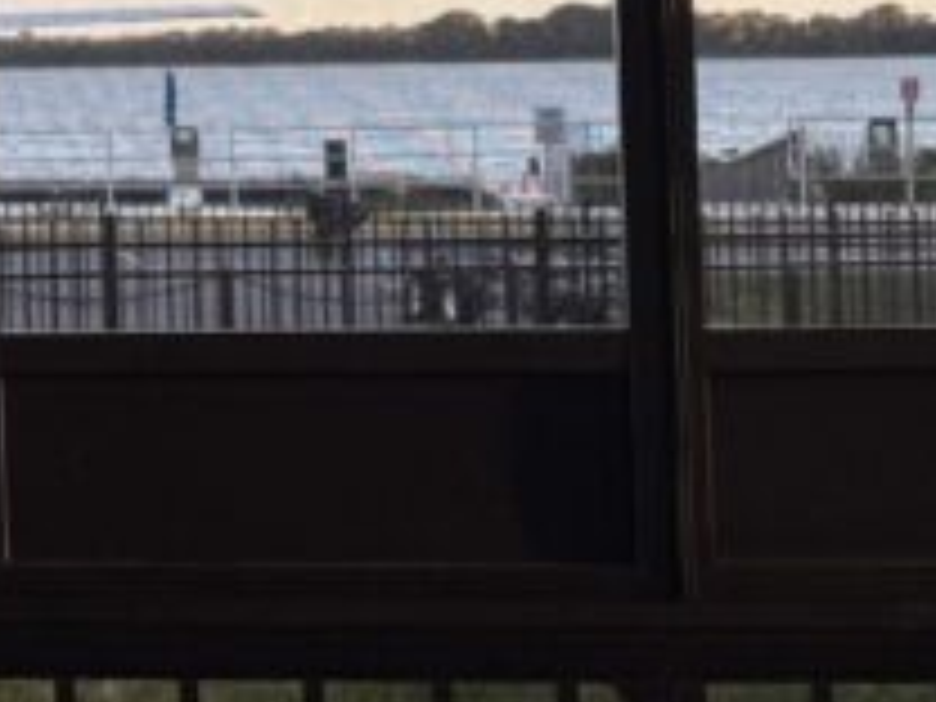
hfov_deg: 15.0
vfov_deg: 12.3
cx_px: -630
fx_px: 3191
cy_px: -90
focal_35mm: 118
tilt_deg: +2.0
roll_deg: +0.7
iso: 80
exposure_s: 1/715
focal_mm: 6.76
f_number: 1.78
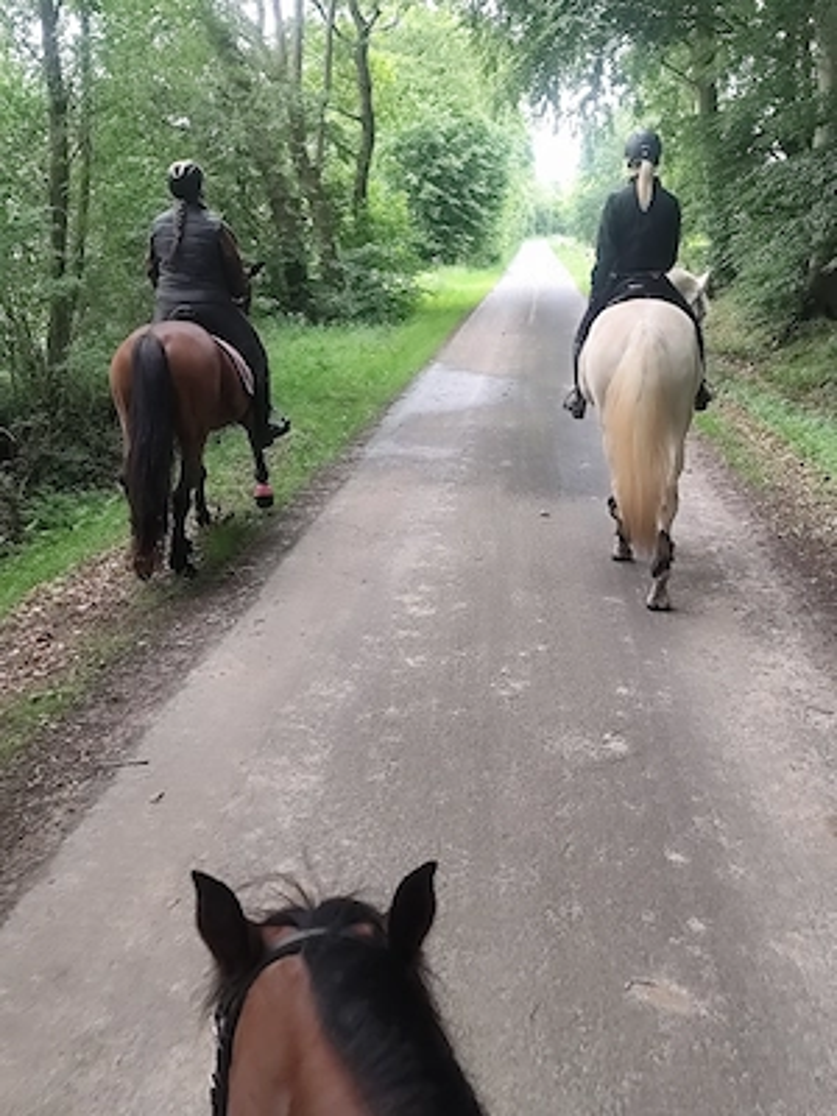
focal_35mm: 35
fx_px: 1128
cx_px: 418
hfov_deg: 40.7
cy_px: 558
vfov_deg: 52.6
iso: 640
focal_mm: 6.19
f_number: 1.65
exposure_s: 1/100
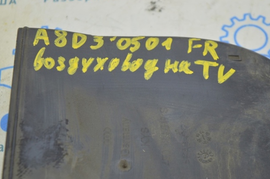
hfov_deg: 24.1
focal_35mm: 85
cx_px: 135
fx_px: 633
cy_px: 89
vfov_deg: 16.1
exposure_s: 1/20
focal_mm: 55
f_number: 5.6
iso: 400
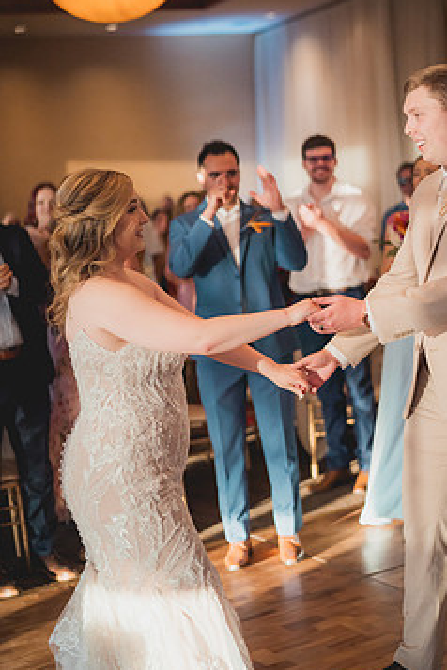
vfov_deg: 31.8
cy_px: 278
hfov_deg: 21.6
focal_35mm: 63
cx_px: 252
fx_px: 1173
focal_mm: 50
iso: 1250
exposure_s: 1/3200
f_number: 1.4
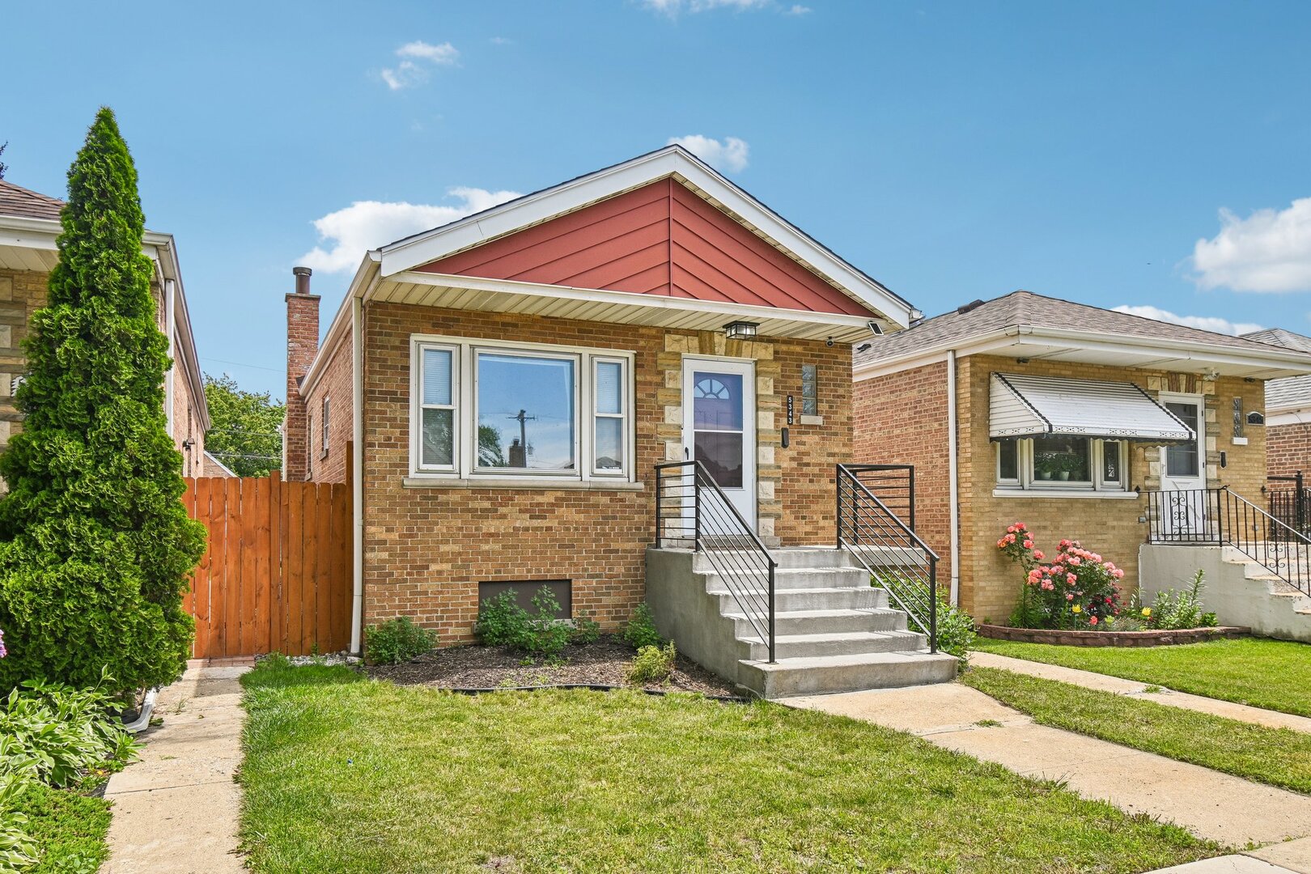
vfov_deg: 51.3
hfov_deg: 71.5
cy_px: 437
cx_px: 656
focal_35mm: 25
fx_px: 910
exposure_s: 1/200
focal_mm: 17
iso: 100
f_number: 8
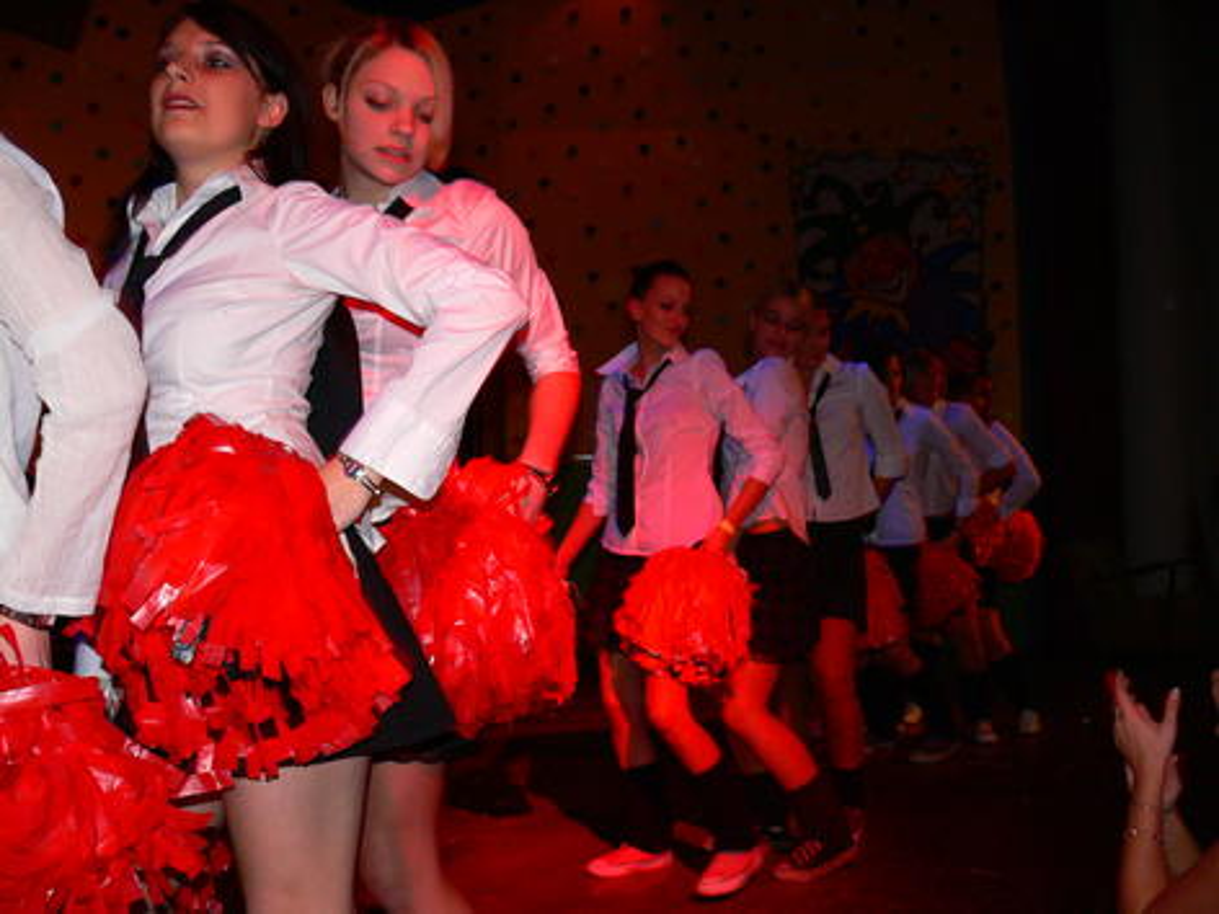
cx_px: 610
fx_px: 1233
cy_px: 457
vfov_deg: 40.7
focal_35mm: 35
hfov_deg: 52.6
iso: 100
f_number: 2.8
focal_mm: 7.4
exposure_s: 1/30
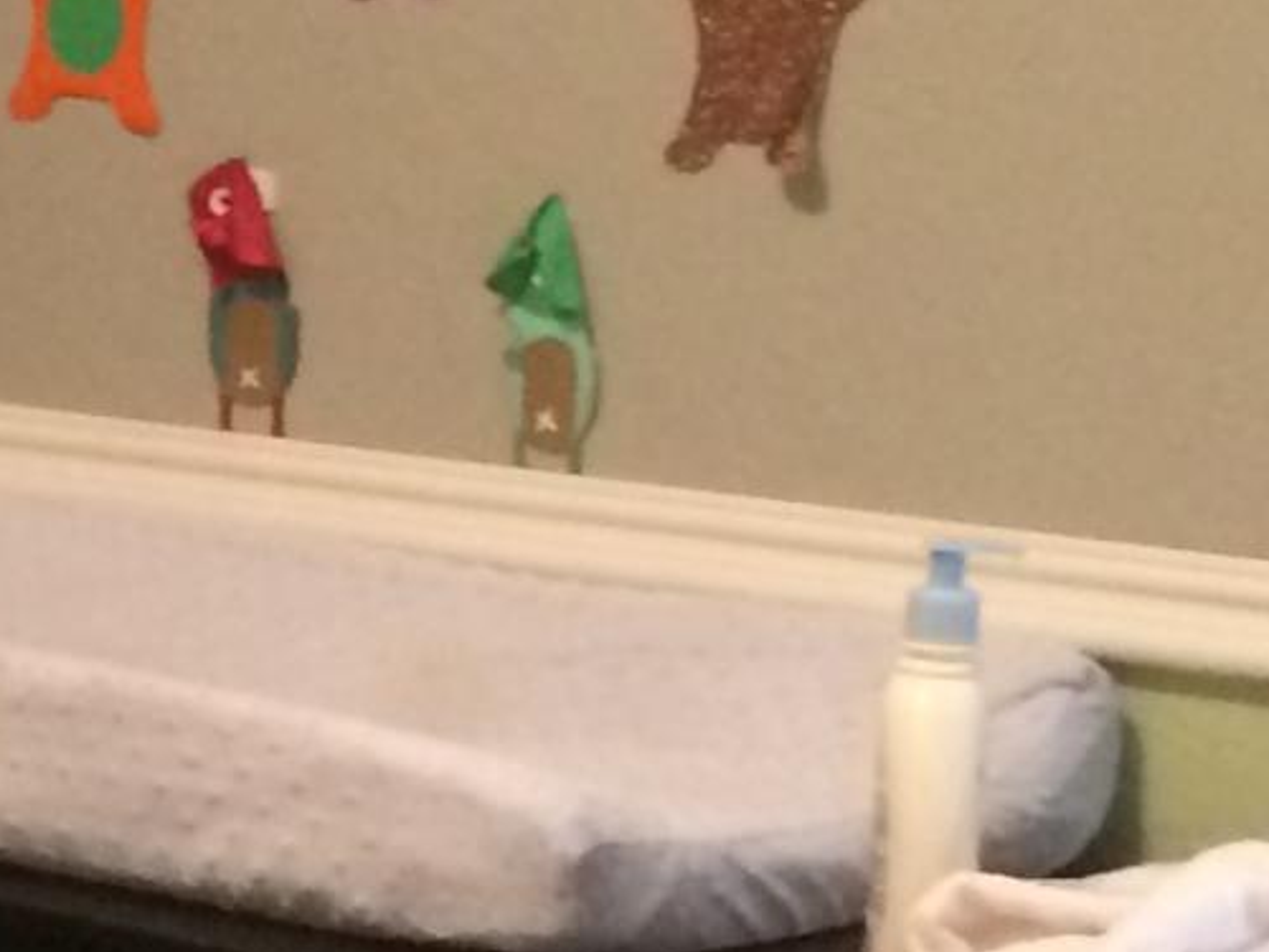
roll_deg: -1.2
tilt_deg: -15.3
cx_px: -284
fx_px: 6379
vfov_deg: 8.4
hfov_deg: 11.1
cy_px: 1224
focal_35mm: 174
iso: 320
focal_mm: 4.15
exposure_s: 1/15
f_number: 2.2
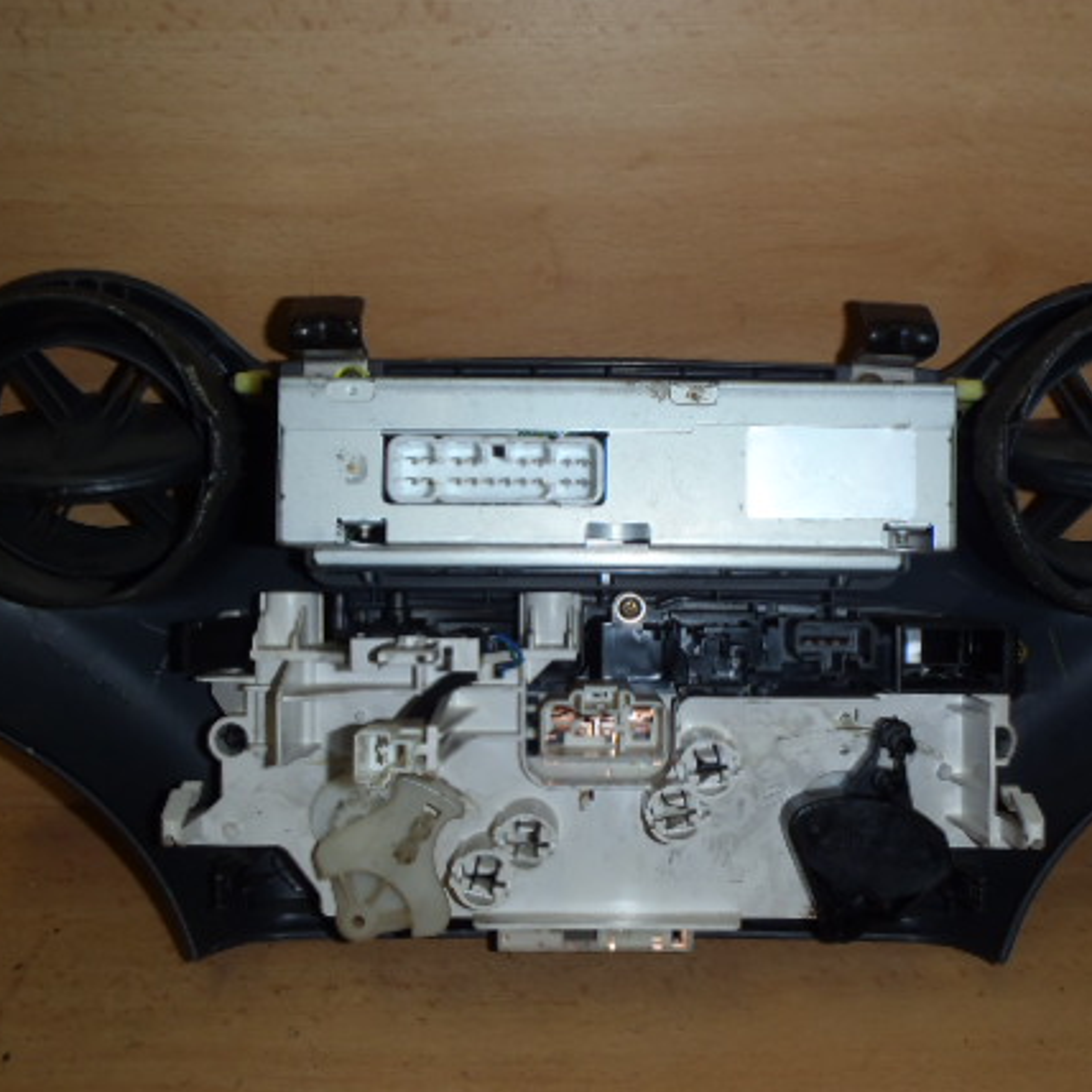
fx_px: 1321
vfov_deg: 44.9
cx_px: 574
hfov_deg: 44.9
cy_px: 561
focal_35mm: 37
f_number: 3.9
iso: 100
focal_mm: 5
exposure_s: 1/30
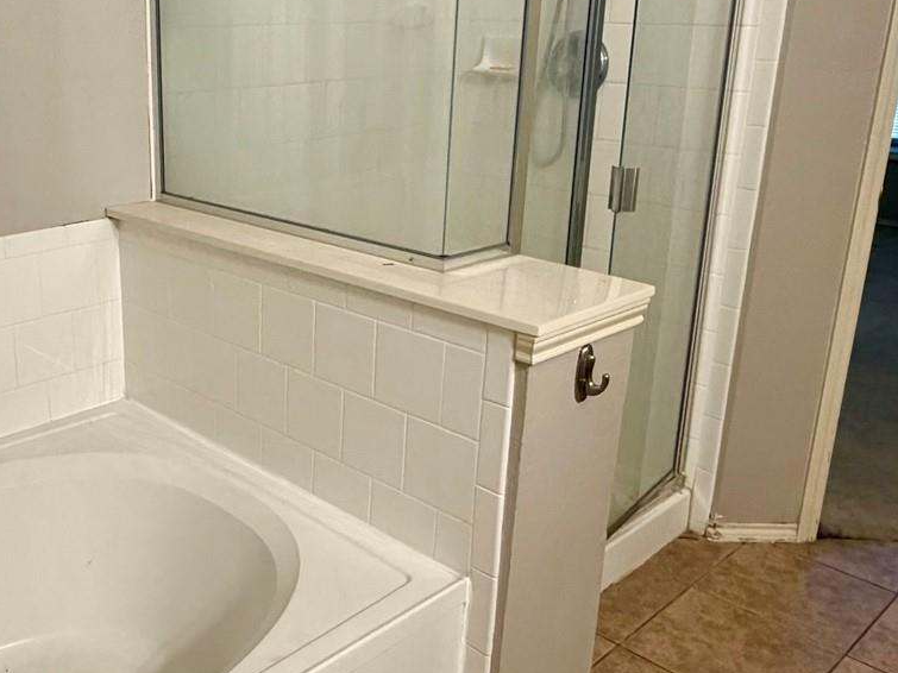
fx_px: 986
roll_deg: +0.3
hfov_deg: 47.6
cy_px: 287
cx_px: 252
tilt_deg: -16.7
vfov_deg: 37.6
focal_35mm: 38
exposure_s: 1/120
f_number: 2.2
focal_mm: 2.22
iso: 320
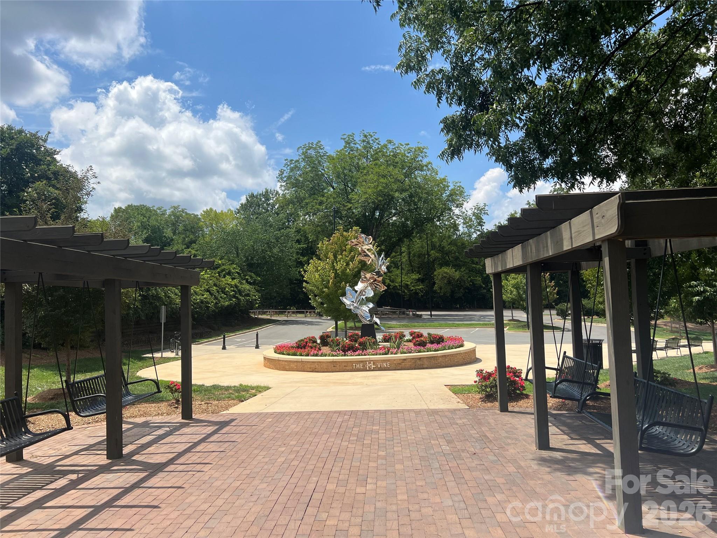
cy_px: 269
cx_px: 358
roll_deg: +1.5
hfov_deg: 67.3
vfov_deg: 53.1
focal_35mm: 26
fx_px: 539
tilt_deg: +2.4
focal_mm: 5.7
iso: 50
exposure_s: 1/5587
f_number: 1.5
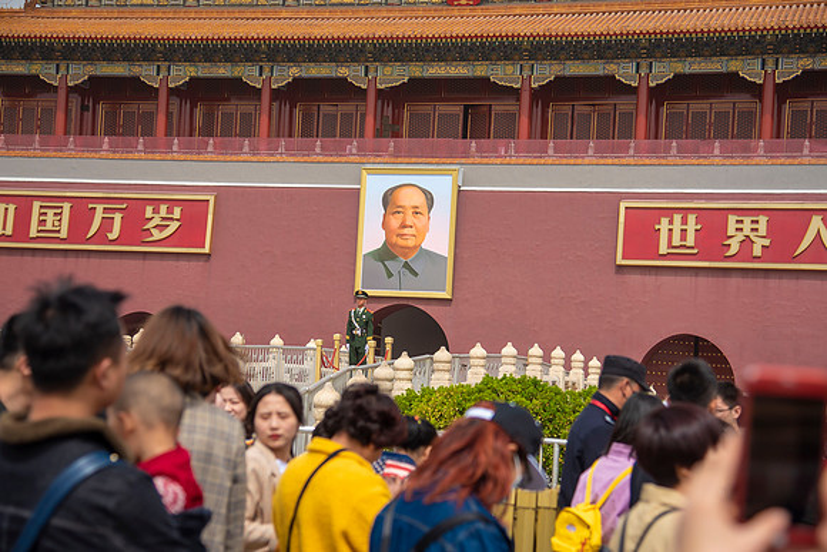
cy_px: 276
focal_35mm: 68
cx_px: 414
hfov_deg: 29.5
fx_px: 1572
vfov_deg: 19.9
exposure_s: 1/1250
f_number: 4
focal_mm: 62
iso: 100
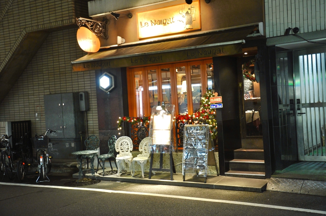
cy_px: 108
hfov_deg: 41.2
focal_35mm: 48
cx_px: 163
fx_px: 434
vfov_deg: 28.0
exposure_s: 1/15
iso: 640
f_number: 4.2
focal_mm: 32
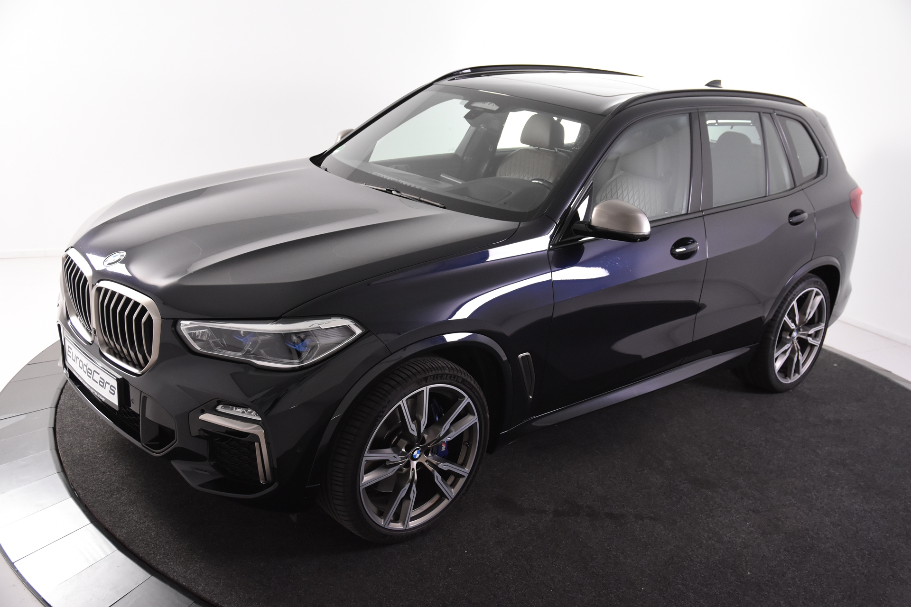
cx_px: 456
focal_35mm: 36
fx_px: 911
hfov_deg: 53.1
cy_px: 304
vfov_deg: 36.9
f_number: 4
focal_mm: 24
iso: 1600
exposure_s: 1/60
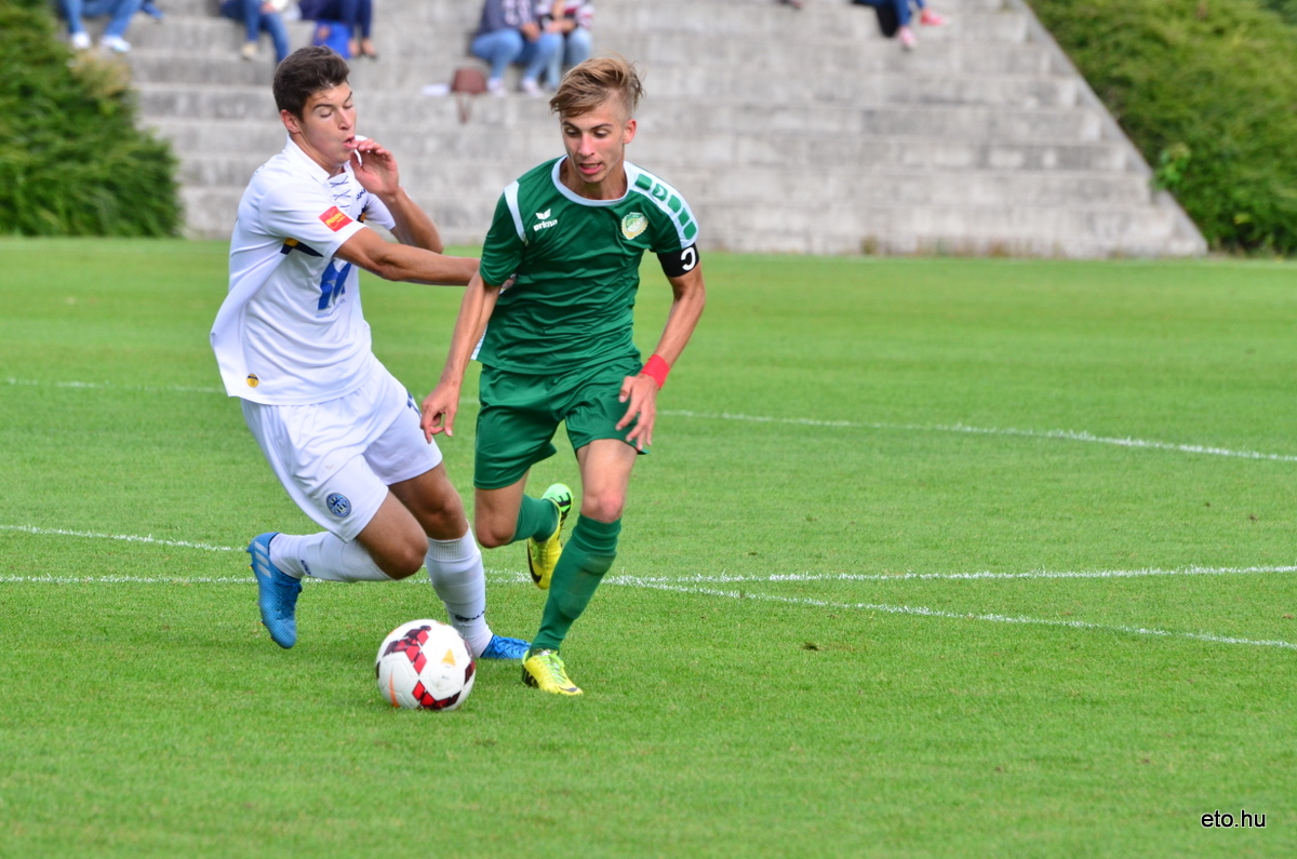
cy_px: 430
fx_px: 11865
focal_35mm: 330
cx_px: 648
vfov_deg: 4.1
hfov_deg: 6.3
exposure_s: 1/800
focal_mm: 220
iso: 800
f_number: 6.3
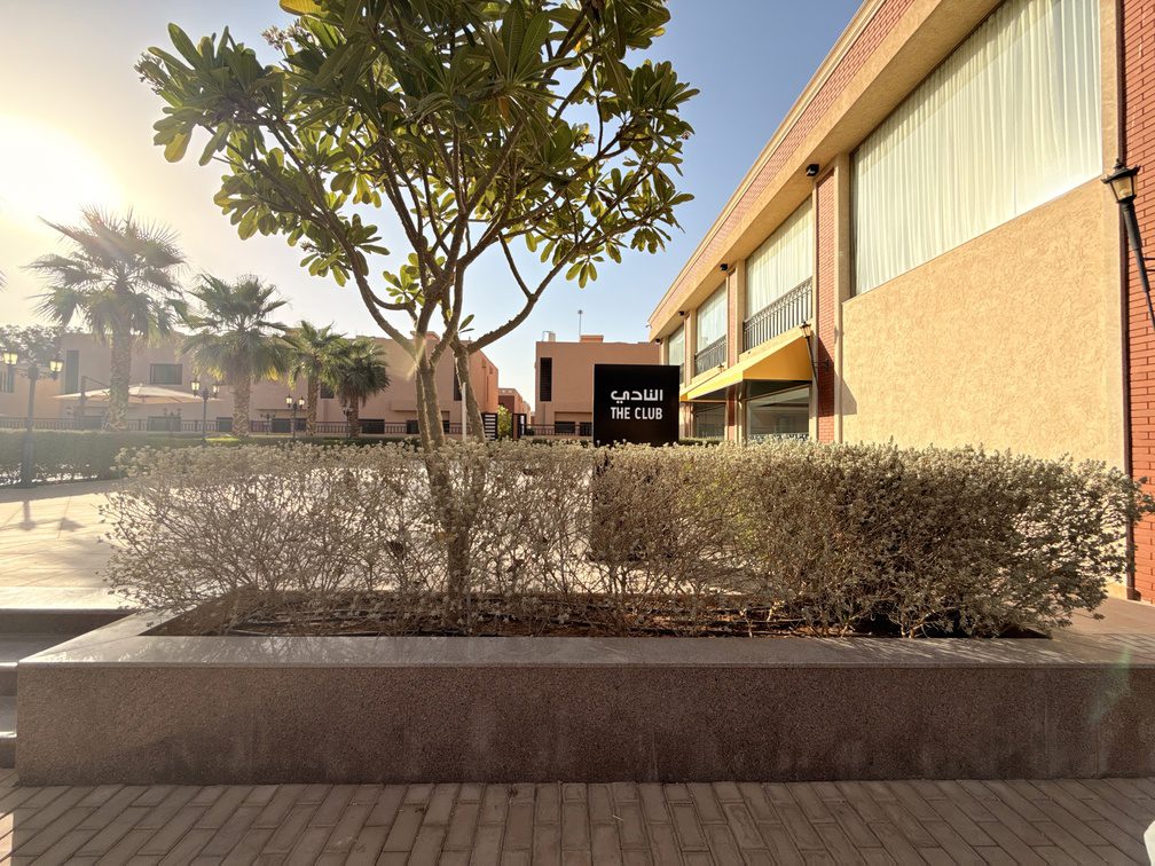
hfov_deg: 102.1
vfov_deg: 85.7
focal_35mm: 14
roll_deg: -1.0
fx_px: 467
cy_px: 433
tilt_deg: +1.3
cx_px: 578
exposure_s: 1/1961
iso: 64
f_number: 2.2
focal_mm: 2.22
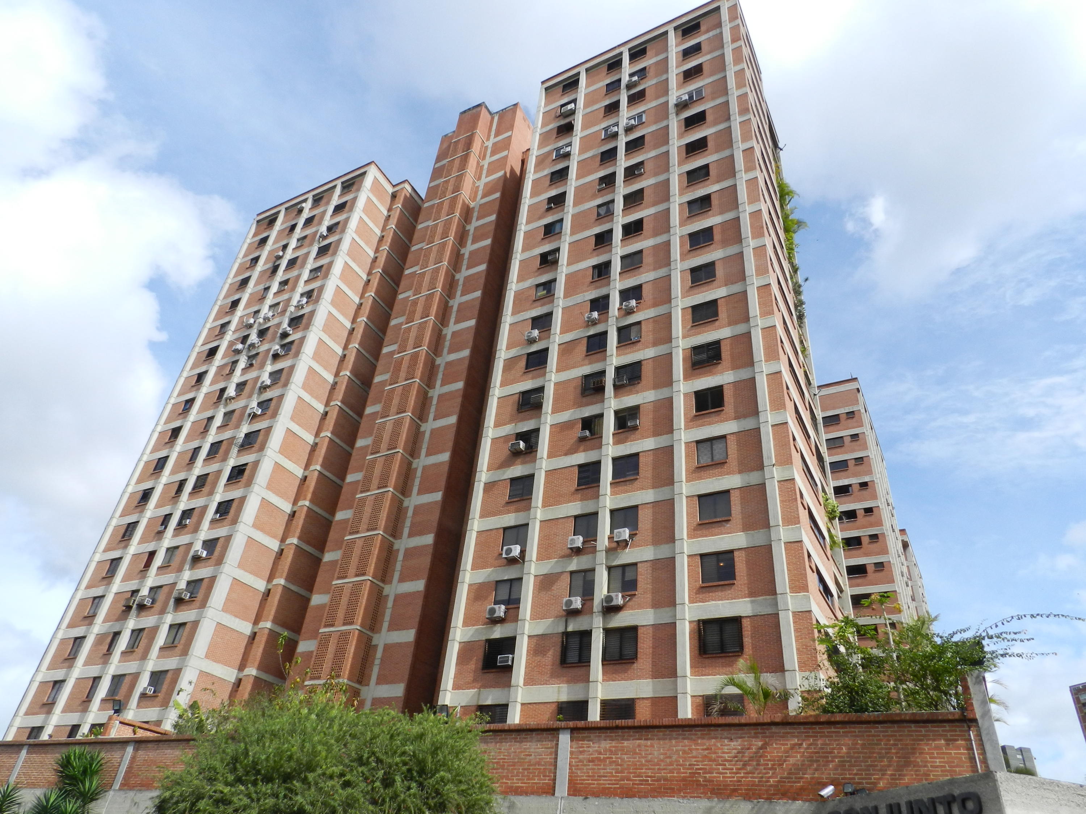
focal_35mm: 23
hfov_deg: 73.9
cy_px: 407
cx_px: 543
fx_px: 722
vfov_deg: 58.9
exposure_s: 1/800
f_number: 4.5
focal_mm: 4
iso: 160
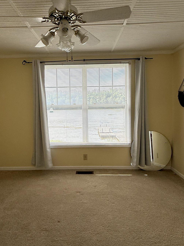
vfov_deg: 71.6
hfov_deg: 56.7
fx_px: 170
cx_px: 82
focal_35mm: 24
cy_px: 117
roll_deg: +0.7
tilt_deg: -2.1
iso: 50
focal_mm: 2.22
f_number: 2.2
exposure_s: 1/214
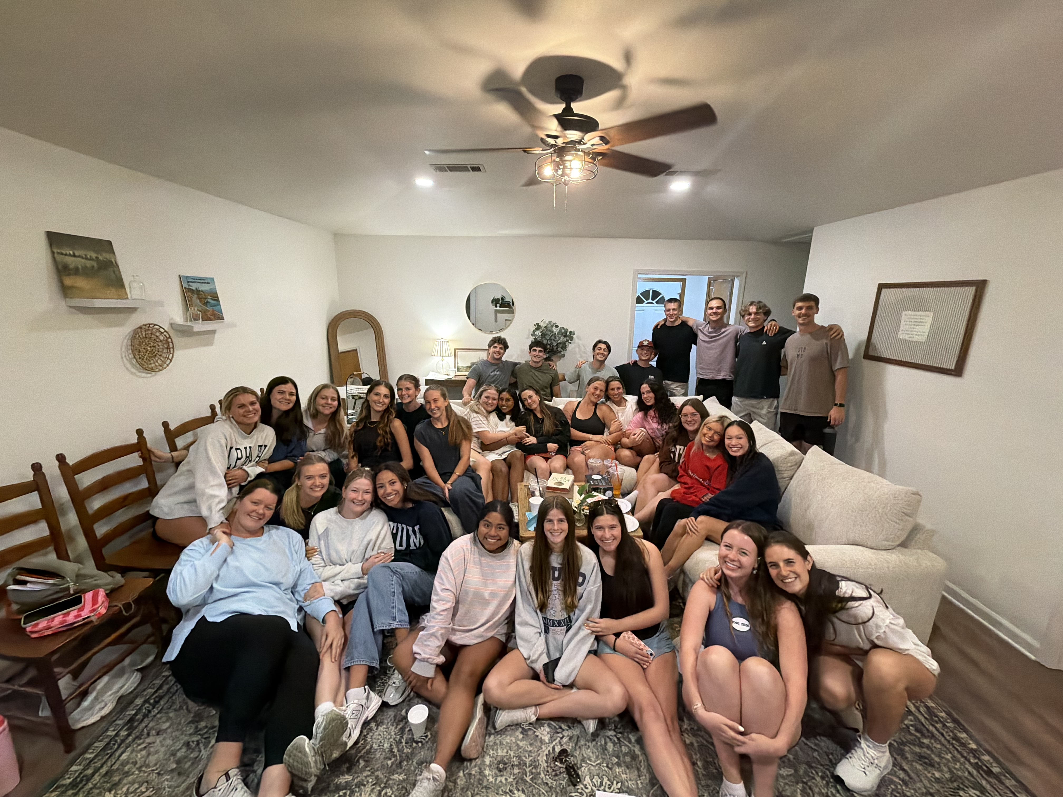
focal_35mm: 14
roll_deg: -0.5
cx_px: 532
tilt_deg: -11.9
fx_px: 430
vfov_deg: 85.7
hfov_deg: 102.1
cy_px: 398
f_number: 2.2
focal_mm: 2.22
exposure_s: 1/120
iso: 1000
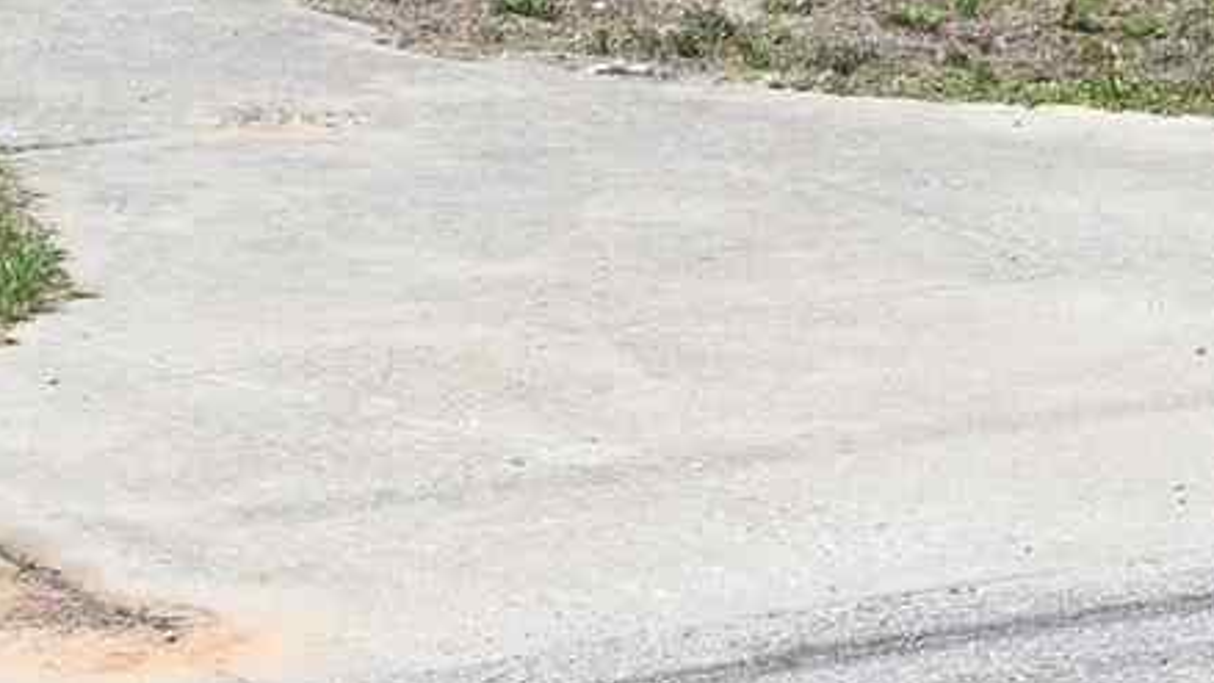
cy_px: -583
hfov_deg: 9.6
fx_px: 7259
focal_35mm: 226
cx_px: 769
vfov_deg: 5.3
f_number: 7.1
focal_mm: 20.5
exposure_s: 1/400
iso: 100
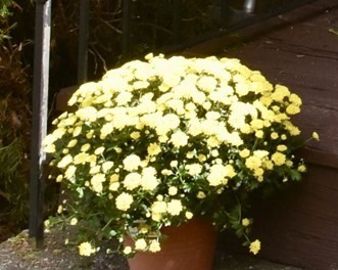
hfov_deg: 11.3
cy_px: -360
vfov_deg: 8.9
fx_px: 1569
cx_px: 637
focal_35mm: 157
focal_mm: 18
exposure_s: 1/400
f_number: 8
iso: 800
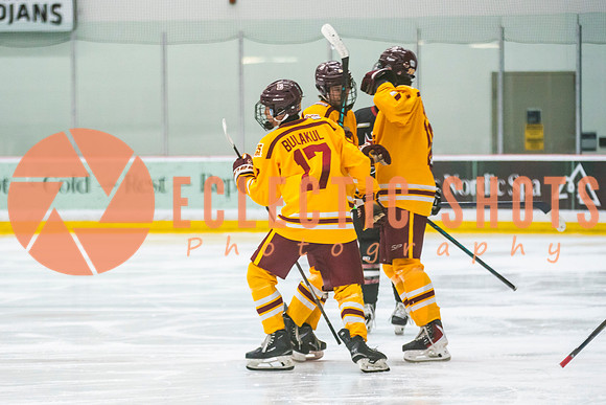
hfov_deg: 8.4
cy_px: 254
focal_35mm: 245
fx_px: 4130
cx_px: 285
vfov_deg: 5.6
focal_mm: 142
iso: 1600
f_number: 2.8
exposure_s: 1/640
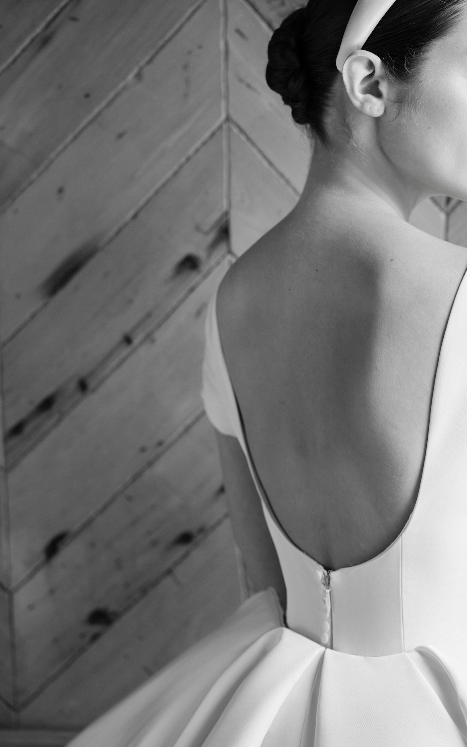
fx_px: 1161
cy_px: 401
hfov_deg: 22.7
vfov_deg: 35.7
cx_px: 292
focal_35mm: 57
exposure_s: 1/200
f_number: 3.6
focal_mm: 63
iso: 800
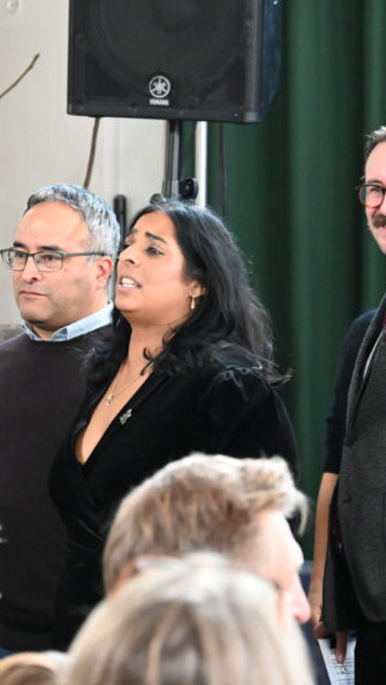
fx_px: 3310
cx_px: 94
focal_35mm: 182
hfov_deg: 6.7
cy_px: 342
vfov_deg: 11.8
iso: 20000
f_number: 6.3
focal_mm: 115
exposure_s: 1/500
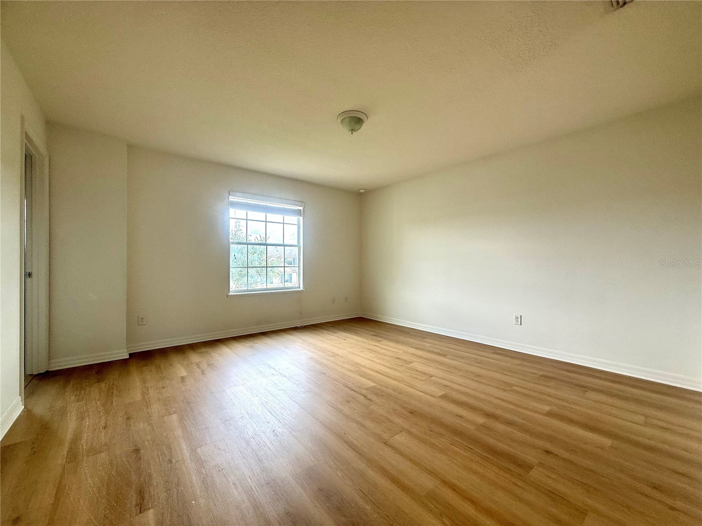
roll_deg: -0.7
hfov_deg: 102.1
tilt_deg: -0.1
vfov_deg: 85.7
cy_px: 263
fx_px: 284
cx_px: 351
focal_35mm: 14
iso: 64
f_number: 2.2
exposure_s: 1/129
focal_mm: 2.22
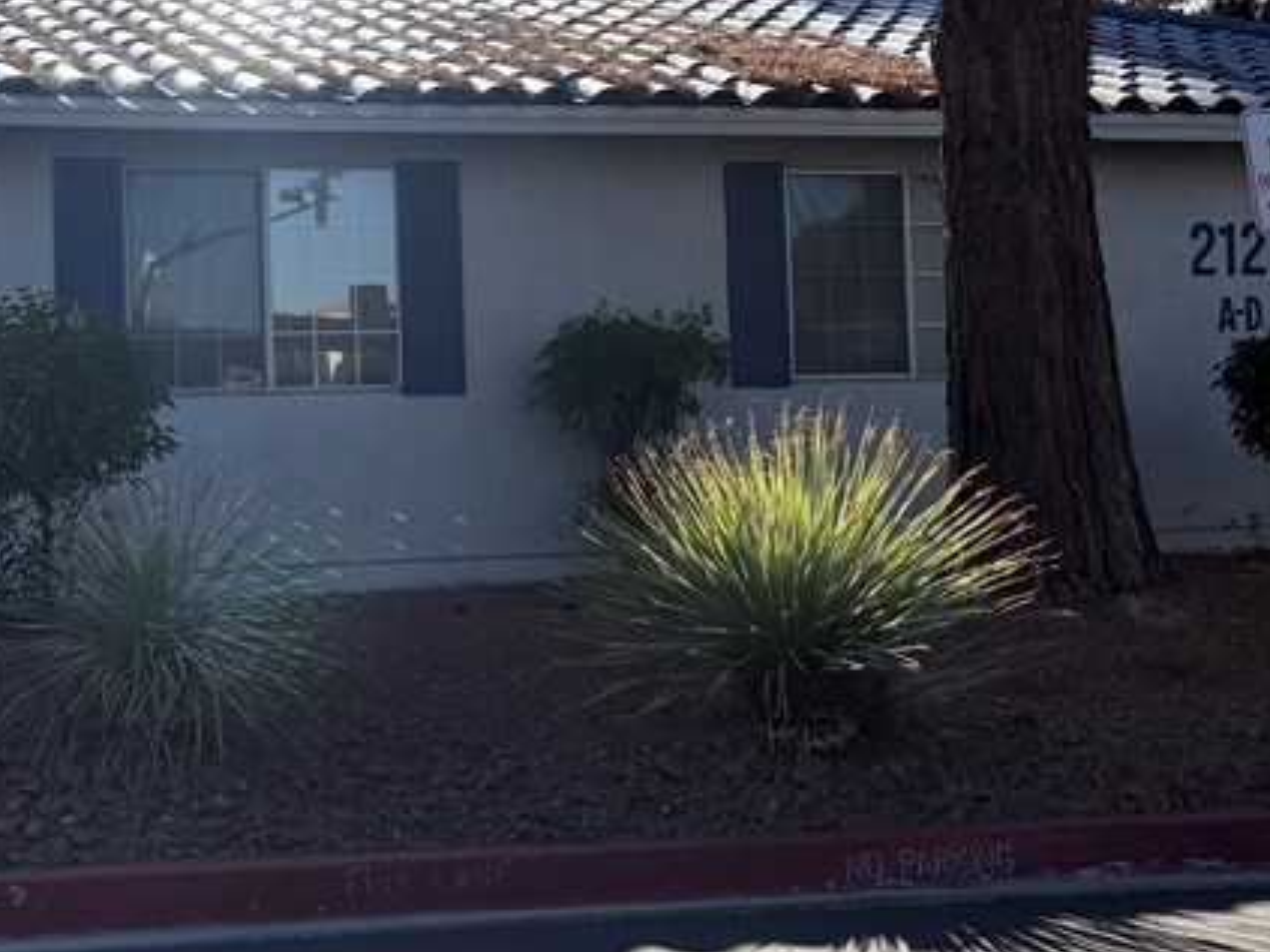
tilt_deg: +4.2
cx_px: 270
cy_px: 285
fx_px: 2311
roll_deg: +2.0
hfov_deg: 30.1
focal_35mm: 63
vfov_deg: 23.1
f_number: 1.6
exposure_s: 1/3279
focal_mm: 5.96
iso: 64
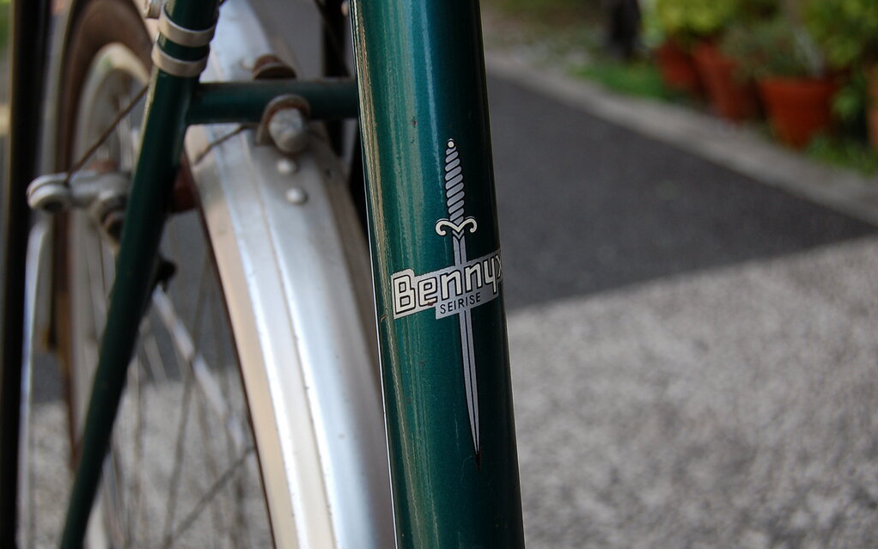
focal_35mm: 52
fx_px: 1244
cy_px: 289
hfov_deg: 38.9
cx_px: 439
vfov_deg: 24.9
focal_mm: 34
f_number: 6.3
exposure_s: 1/125
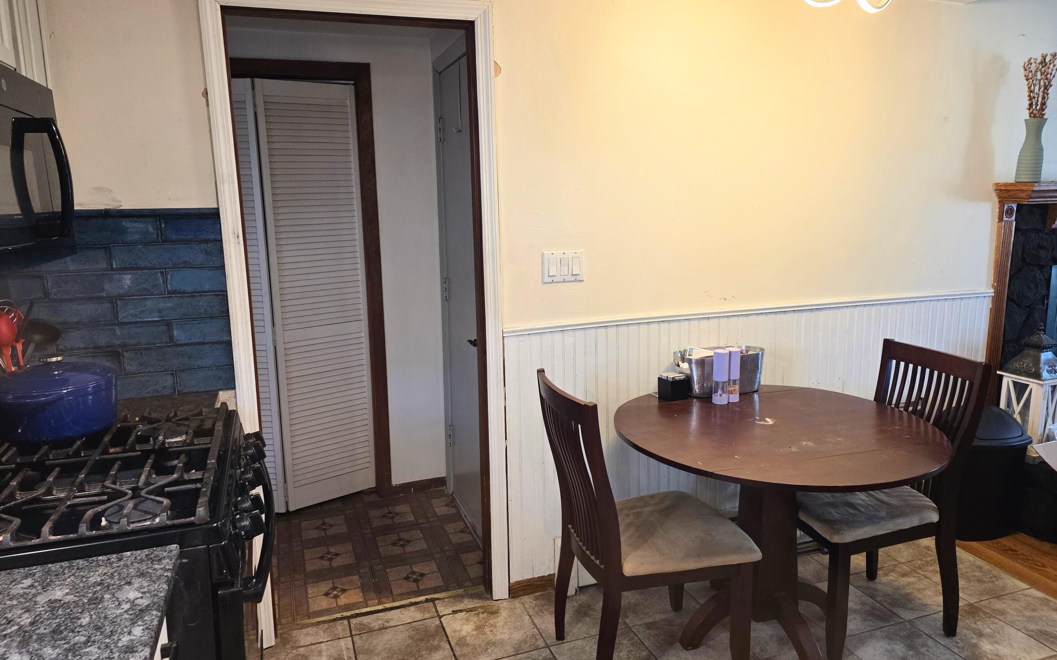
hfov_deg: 72.5
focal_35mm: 25
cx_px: 522
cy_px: 315
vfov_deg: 49.2
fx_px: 720
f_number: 1.7
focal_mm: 6.25
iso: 250
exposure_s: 1/120
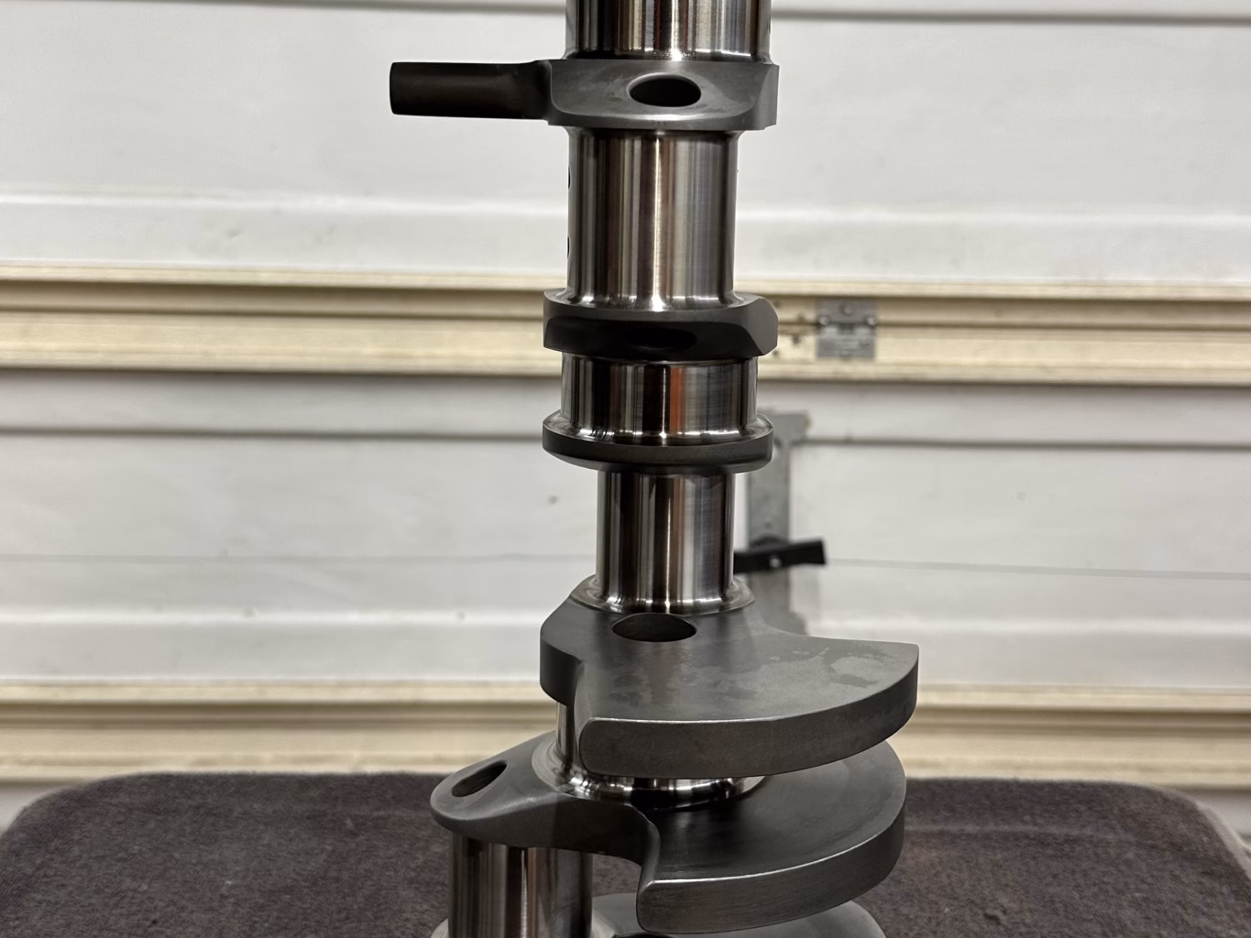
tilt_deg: -8.8
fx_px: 1626
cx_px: 652
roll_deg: -1.5
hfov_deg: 42.1
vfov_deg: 32.1
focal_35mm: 45
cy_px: 388
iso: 125
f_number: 1.78
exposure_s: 1/60
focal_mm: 6.86
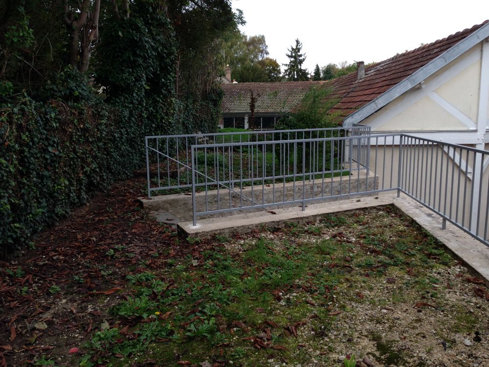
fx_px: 466
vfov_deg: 42.9
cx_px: 244
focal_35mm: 33
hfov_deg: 55.4
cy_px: 184
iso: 50
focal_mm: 4.12
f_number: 2.4
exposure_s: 1/60
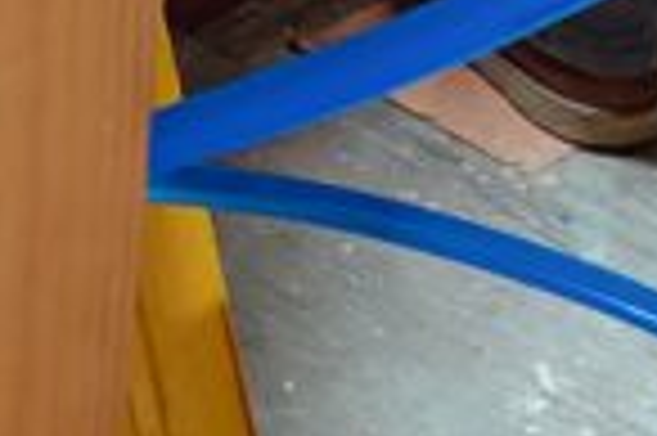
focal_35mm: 197
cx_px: -86
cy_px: -733
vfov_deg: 6.5
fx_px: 3591
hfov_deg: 10.3
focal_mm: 4.75
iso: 640
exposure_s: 1/25
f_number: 1.65
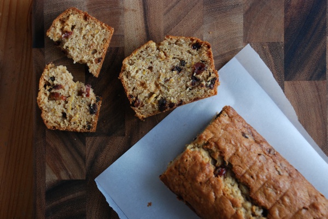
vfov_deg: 18.2
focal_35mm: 75
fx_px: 684
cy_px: 110
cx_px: 164
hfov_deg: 27.0
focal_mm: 50
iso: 800
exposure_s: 1/80
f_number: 5
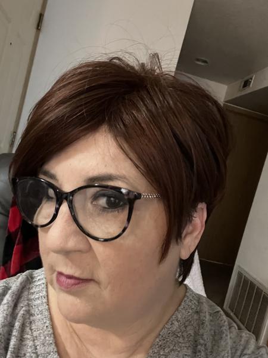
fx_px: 310
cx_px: 134
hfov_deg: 46.8
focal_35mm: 30
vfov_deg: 60.0
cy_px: 179
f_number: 2.2
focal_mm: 2.71
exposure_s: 1/15
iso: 800
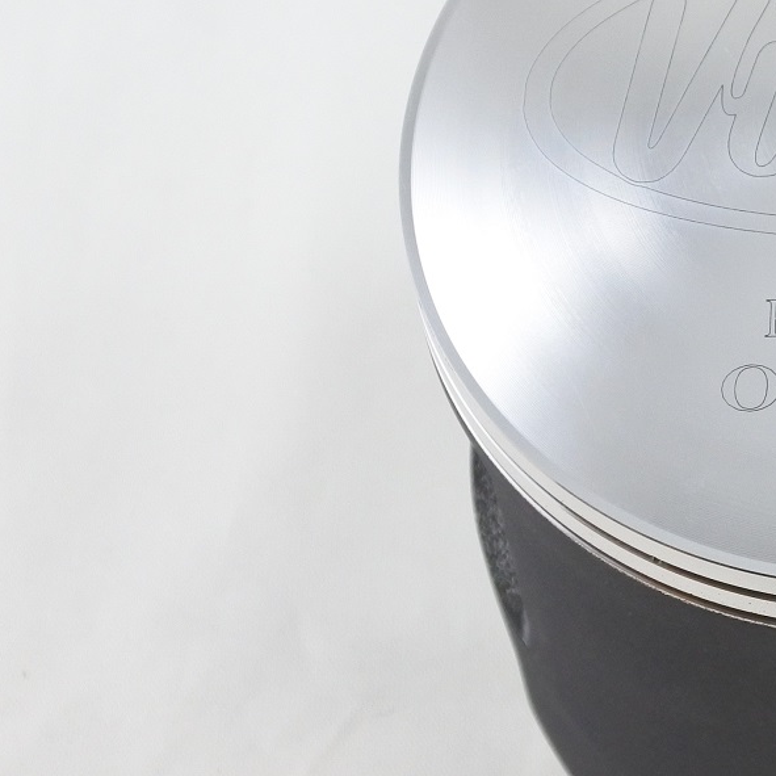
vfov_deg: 17.2
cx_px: 882
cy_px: 290
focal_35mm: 101
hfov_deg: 16.6
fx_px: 2562
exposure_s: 1/125
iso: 560
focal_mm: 15.7
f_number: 4.2
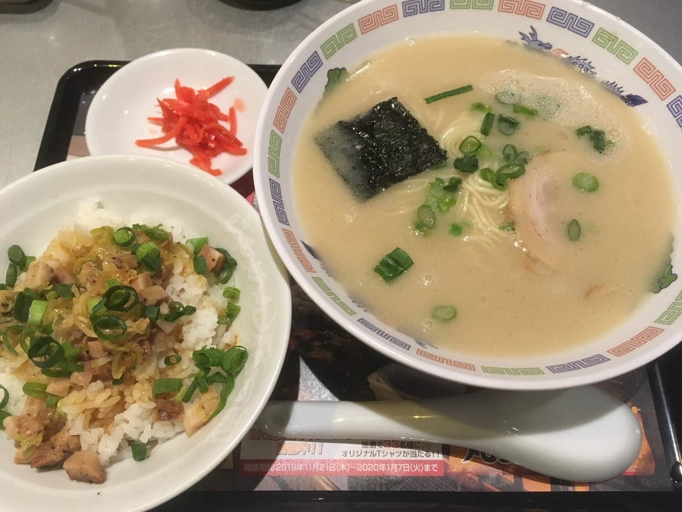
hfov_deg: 61.7
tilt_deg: -62.9
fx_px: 571
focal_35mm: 29
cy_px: 256
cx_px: 341
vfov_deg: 48.2
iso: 160
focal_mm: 4.15
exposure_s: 1/30
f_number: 2.2
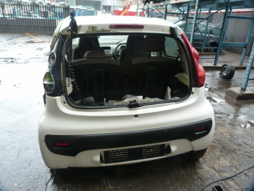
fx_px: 183
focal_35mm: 25
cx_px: 127
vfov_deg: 54.9
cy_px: 96
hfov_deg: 69.4
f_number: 2.8
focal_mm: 4.5
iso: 400
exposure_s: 1/60
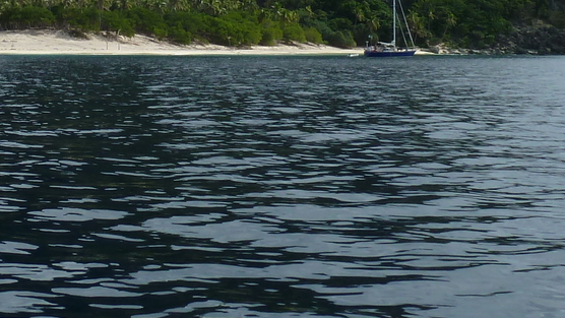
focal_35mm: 94
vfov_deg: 12.5
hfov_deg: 22.2
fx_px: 1409
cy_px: -91
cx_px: 73
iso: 80
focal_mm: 5
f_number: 5.6
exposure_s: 1/500
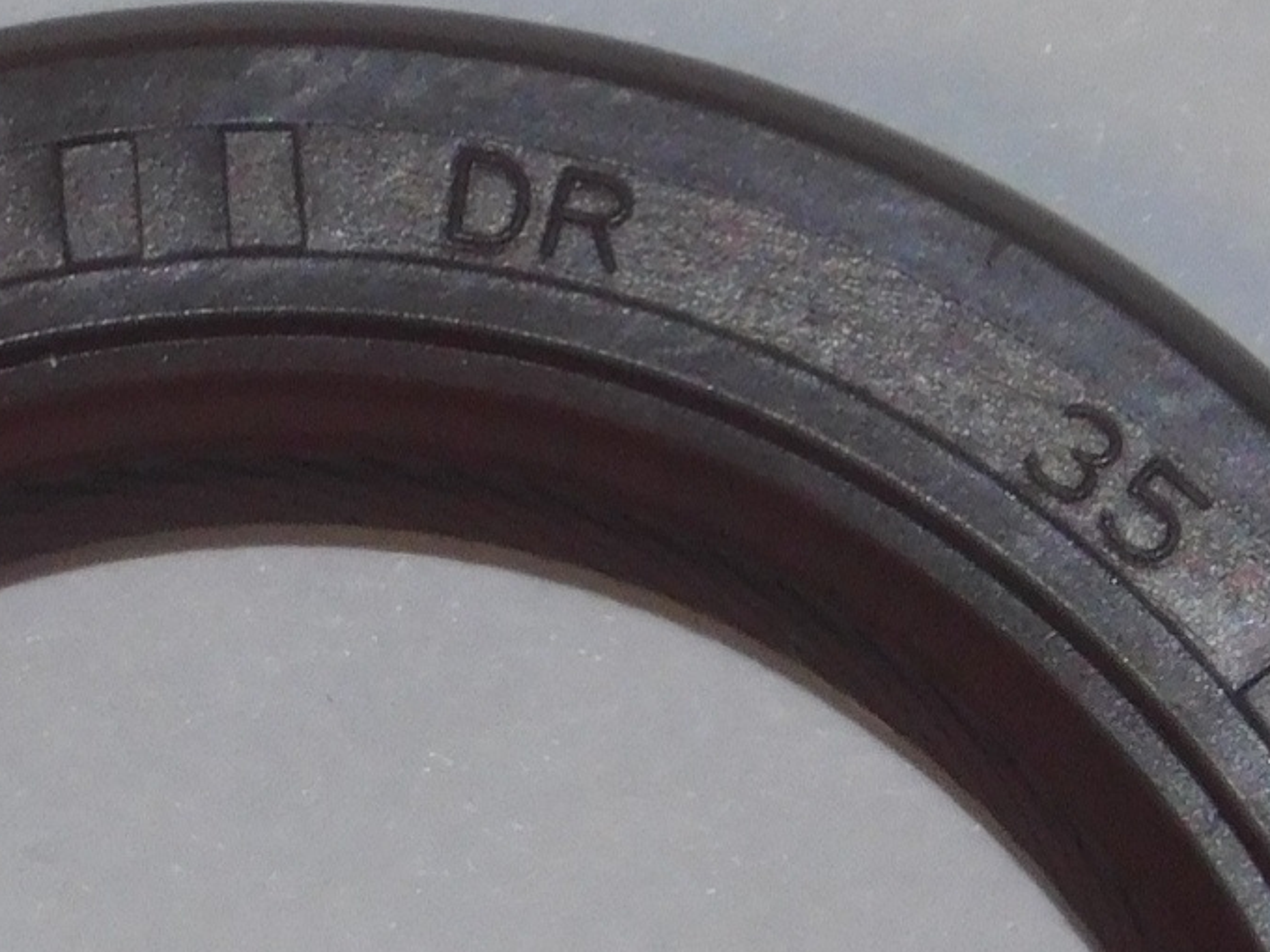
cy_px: 1521
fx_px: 46814
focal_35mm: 1276
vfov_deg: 1.2
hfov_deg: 1.6
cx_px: 241
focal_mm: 47.2
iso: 200
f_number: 5.7
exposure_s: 1/60
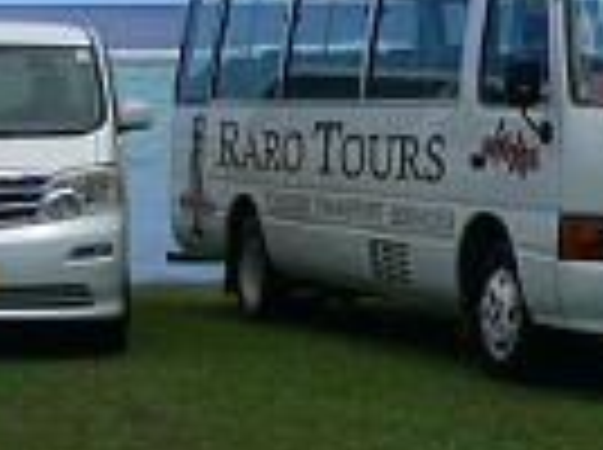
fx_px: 2695
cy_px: -90
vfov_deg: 9.4
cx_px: -230
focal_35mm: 155
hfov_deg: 12.3
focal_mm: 6.1
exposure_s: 1/500
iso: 80
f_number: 5.2
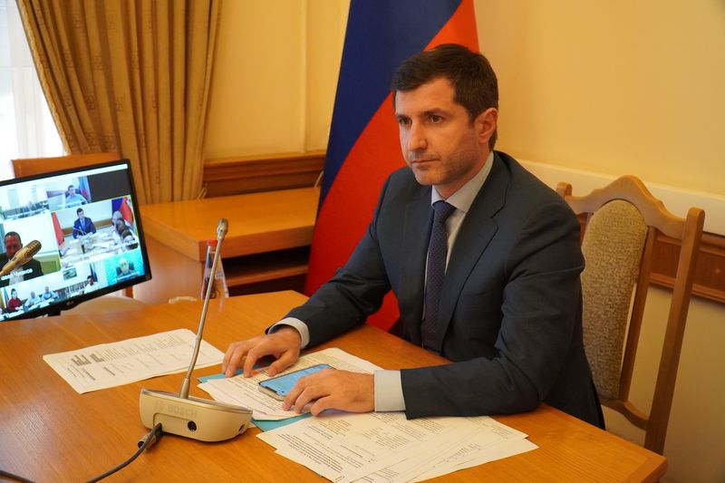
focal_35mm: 38
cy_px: 242
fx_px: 755
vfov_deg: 35.5
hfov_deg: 51.3
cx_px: 362
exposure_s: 1/160
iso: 4000
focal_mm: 25
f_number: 4
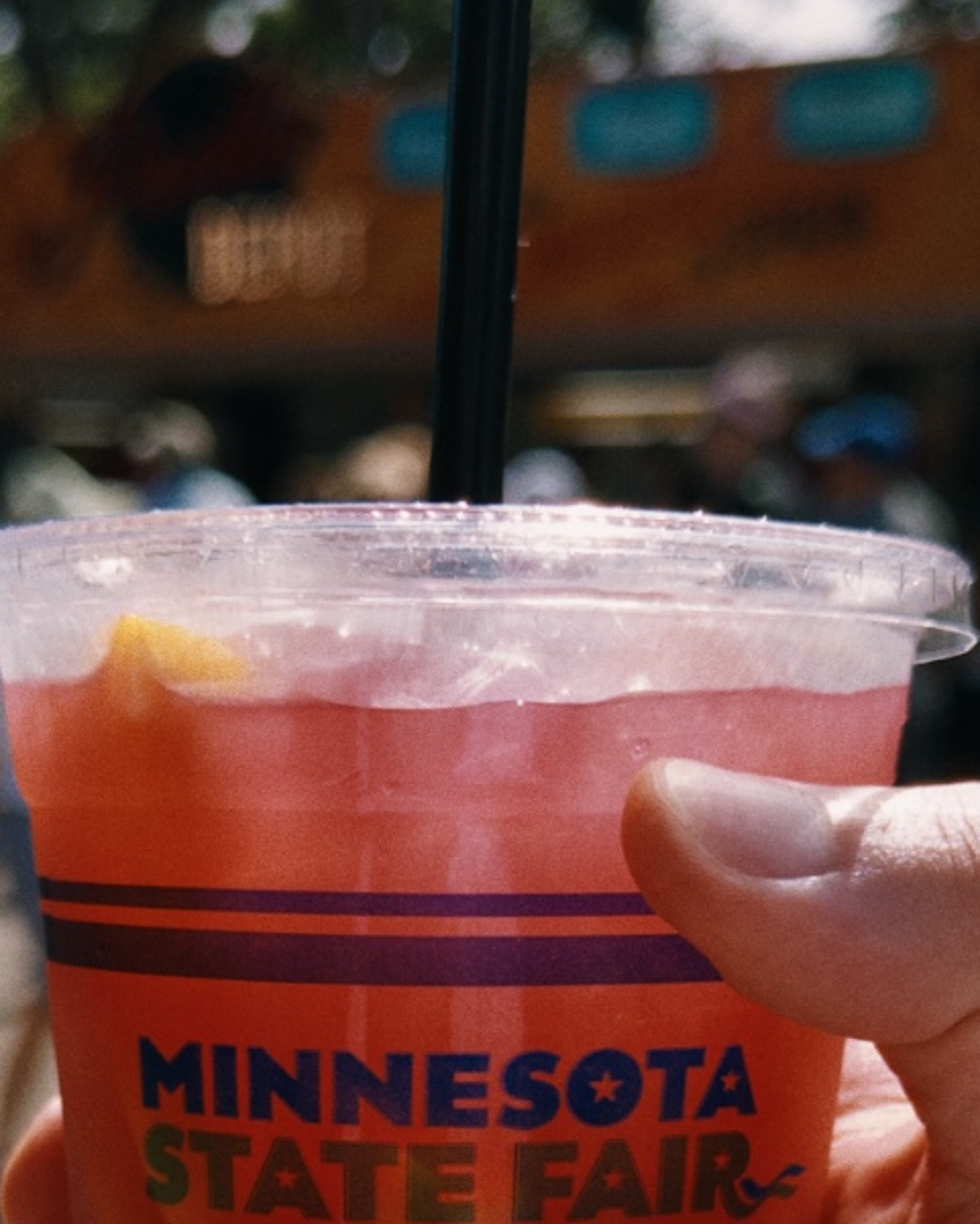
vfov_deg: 28.4
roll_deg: +0.5
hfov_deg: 24.2
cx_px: 395
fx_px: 2284
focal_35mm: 63
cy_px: 1195
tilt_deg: -16.0
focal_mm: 6.76
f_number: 1.78
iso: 80
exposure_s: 1/2506
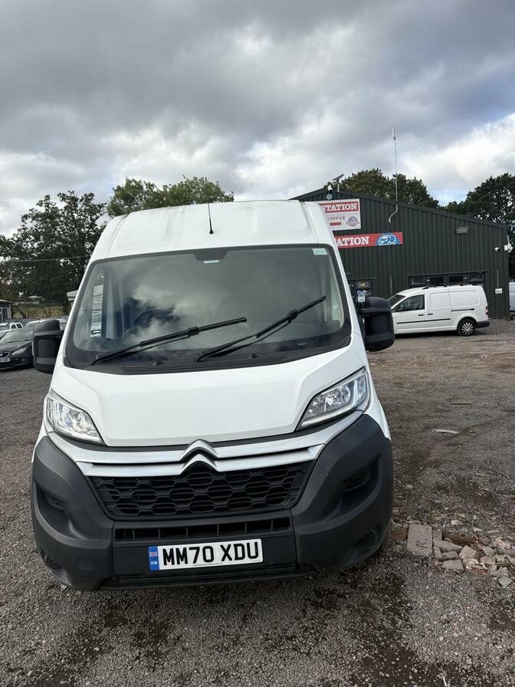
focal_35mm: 26
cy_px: 344
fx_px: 516
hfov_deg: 53.1
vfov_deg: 67.3
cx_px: 258
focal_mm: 5.96
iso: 50
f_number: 1.6
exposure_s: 1/2538
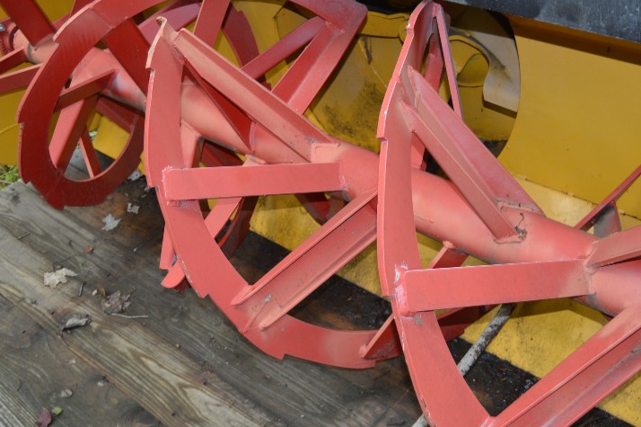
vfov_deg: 31.8
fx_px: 747
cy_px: 183
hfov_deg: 46.4
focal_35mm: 42
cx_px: 335
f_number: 4
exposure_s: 1/80
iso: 400
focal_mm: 20
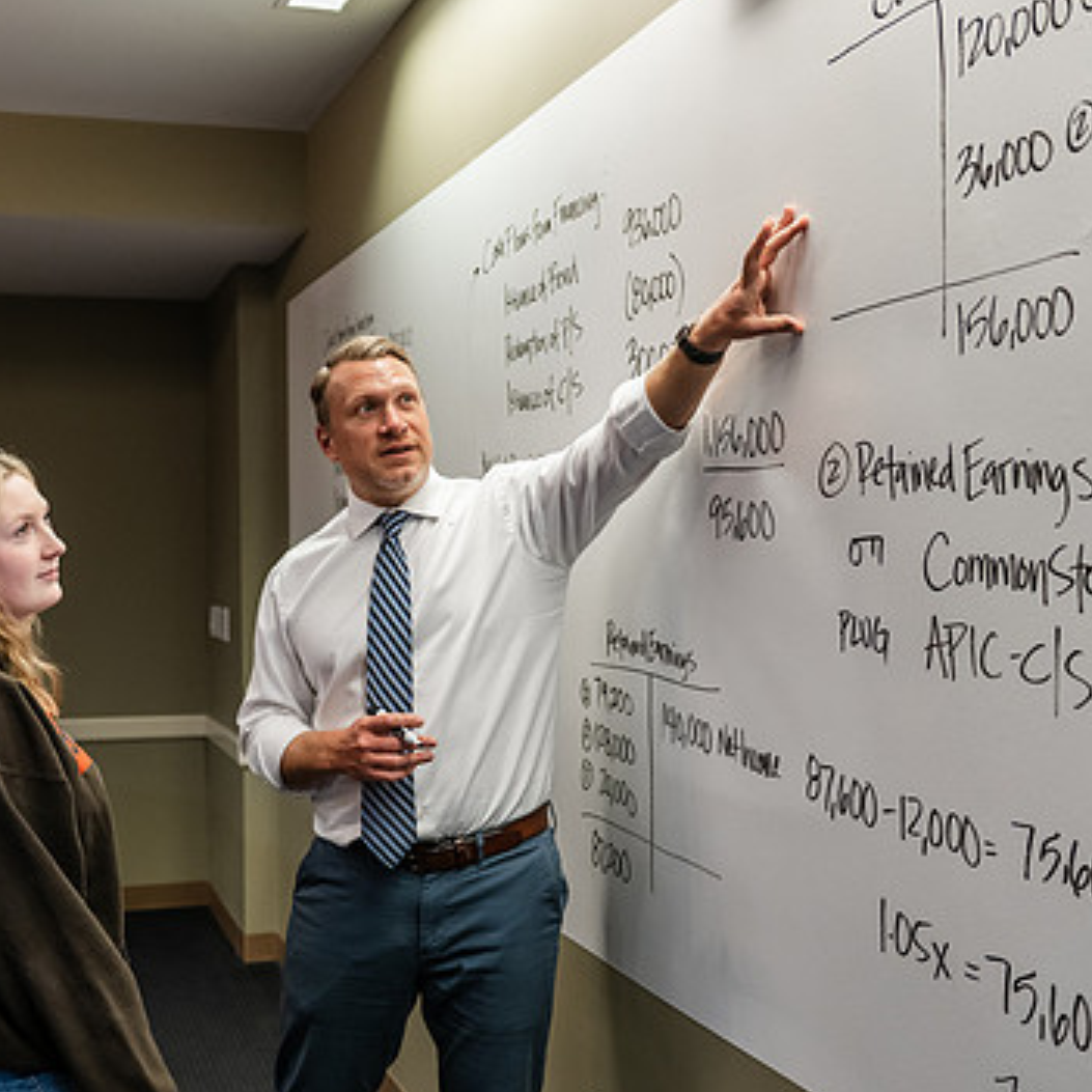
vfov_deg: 37.5
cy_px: 586
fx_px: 1606
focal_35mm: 45
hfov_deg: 37.4
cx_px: 436
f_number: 3.5
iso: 1600
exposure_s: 1/200
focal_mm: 32
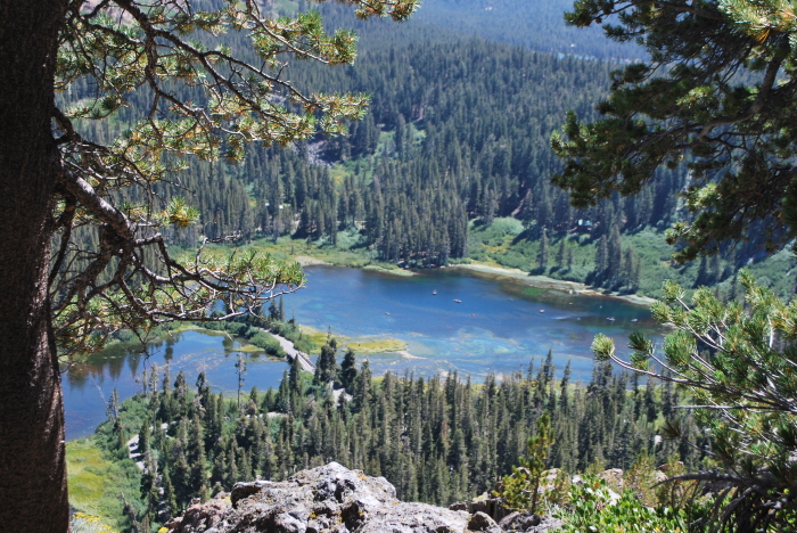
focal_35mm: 52
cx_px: 398
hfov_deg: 37.8
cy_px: 266
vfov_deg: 25.8
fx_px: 1163
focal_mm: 35
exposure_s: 1/160
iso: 100
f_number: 6.3
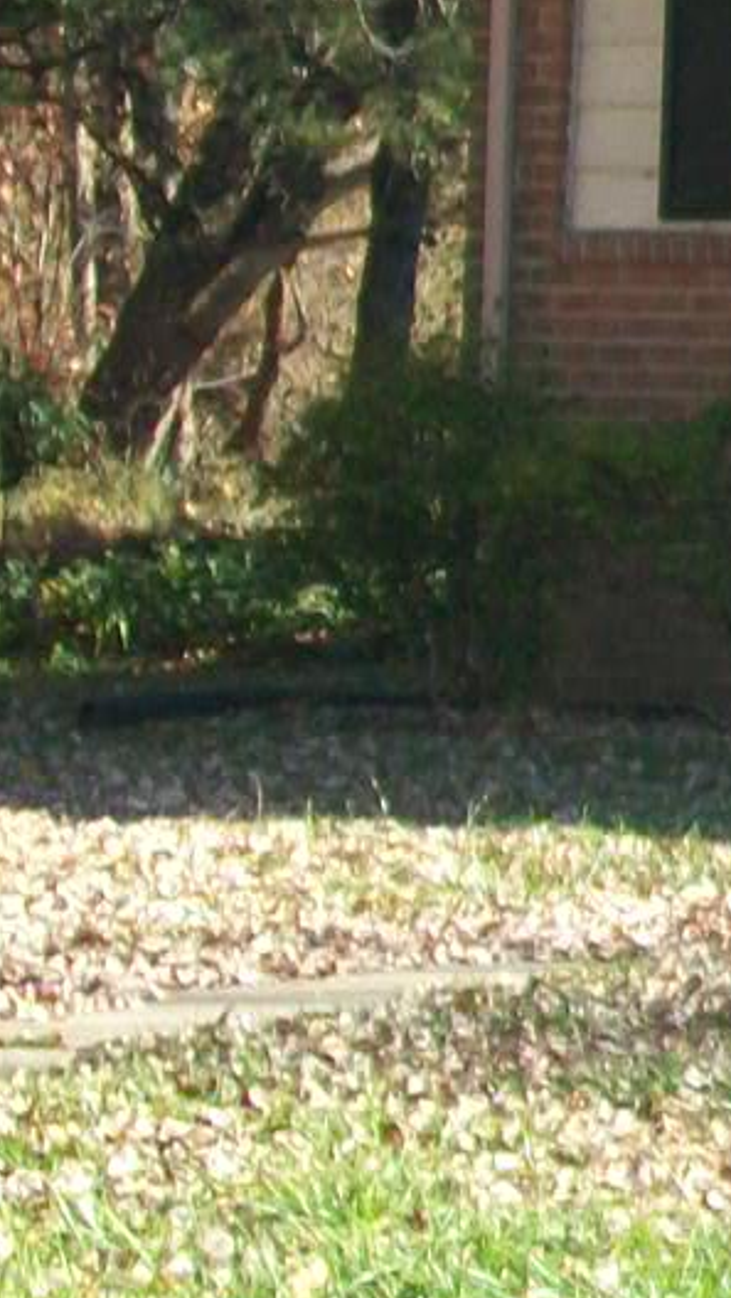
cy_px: 67
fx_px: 8155
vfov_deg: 9.0
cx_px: 2343
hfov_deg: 4.8
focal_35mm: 237
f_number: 3.3
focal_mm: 9.4
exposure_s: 1/250
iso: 64
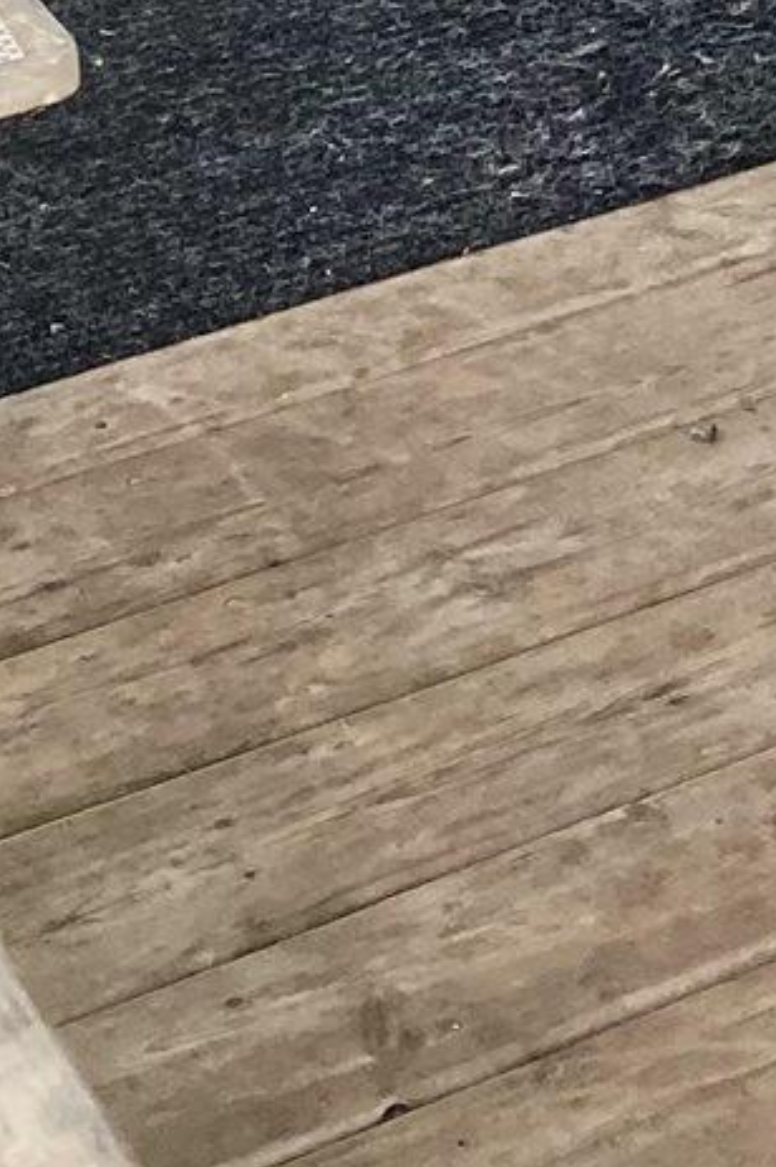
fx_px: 4695
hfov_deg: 9.1
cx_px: 1282
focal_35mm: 145
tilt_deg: -9.7
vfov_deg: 12.0
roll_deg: -0.6
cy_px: -1452
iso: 80
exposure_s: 1/78
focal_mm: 3.99
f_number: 1.8
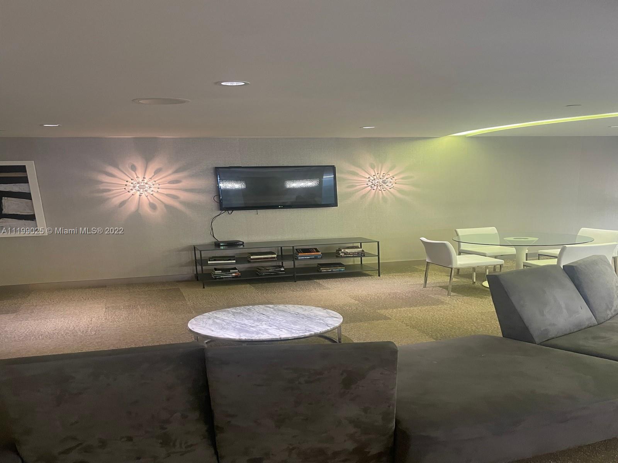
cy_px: 232
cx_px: 309
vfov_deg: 53.1
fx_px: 464
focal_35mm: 26
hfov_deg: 67.3
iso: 400
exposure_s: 1/60
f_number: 1.6
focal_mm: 4.2
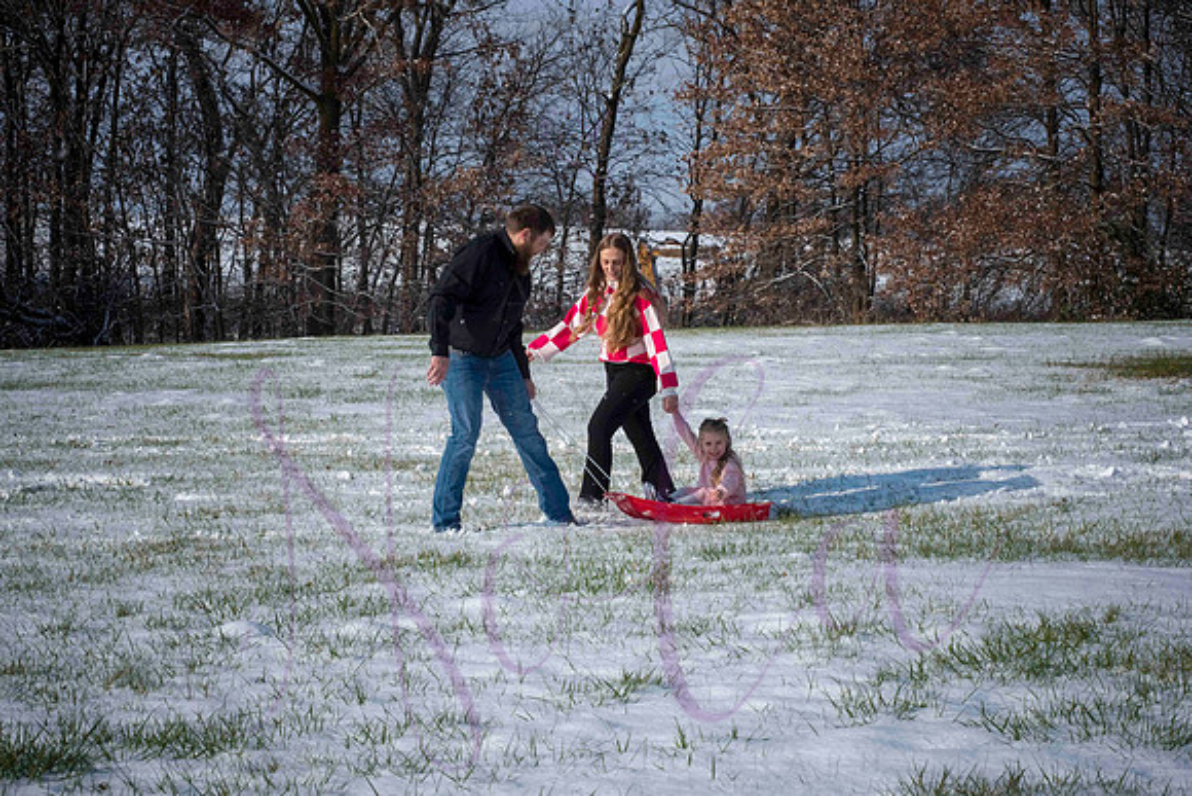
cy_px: 398
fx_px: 2649
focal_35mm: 80
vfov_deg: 17.1
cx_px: 596
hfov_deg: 25.4
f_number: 16
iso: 640
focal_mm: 80
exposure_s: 1/1000
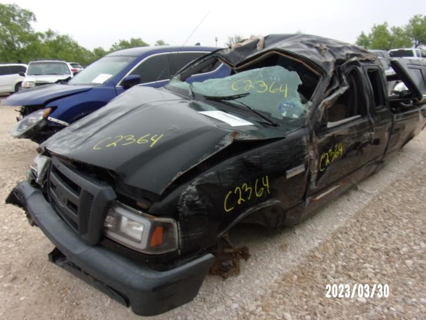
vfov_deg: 53.1
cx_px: 226
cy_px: 156
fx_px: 320
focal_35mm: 26
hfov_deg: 67.2
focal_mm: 4.3
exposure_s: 1/34
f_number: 3.3
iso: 145
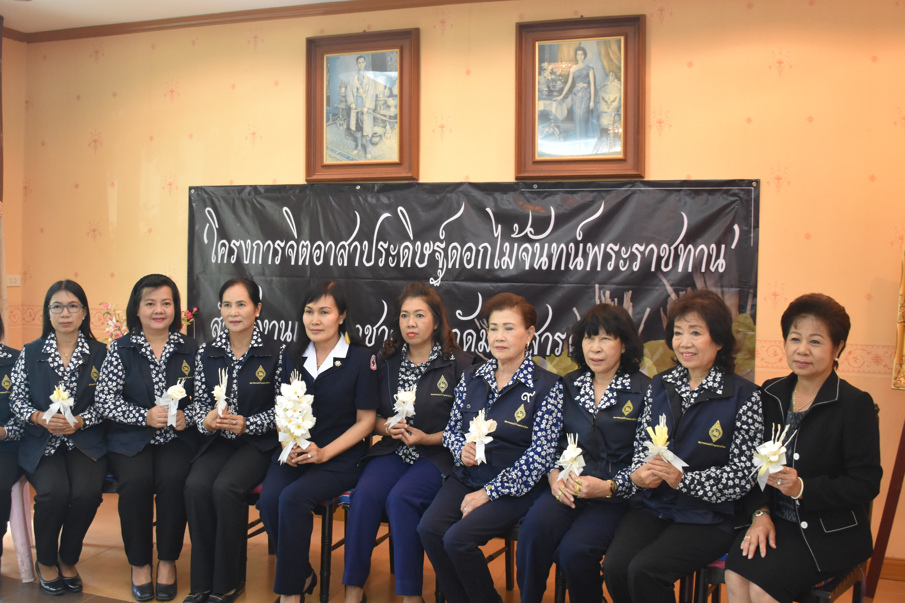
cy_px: 293
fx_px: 855
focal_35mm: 34
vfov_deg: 38.9
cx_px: 414
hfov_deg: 55.7
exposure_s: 1/60
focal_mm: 18
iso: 2000
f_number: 3.5
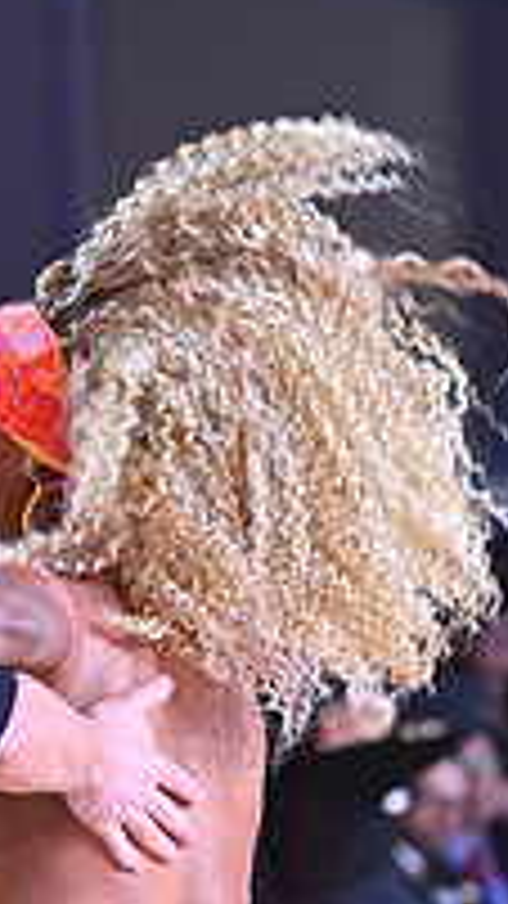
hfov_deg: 2.2
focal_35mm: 558
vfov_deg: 3.9
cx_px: -178
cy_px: 1169
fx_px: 13368
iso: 4000
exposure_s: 1/400
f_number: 7.1
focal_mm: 185
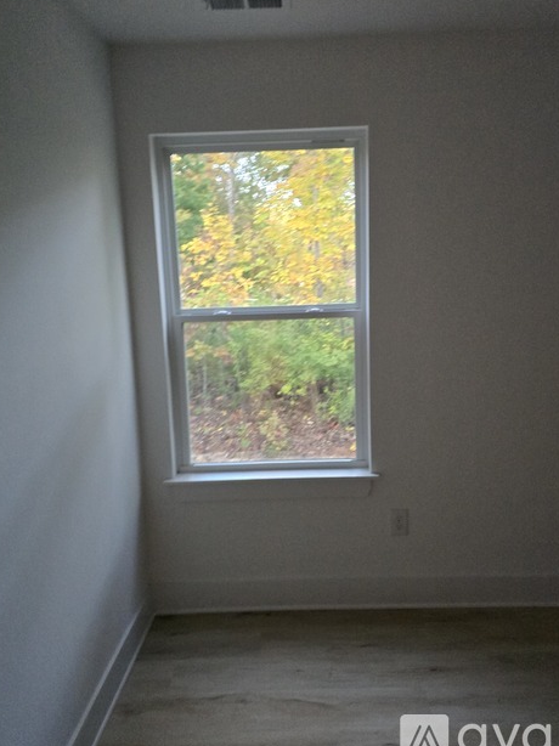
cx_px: 293
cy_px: 358
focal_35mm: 25
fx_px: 539
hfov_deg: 54.8
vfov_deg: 69.4
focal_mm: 6.3
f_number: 1.7
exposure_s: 1/120
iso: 1000
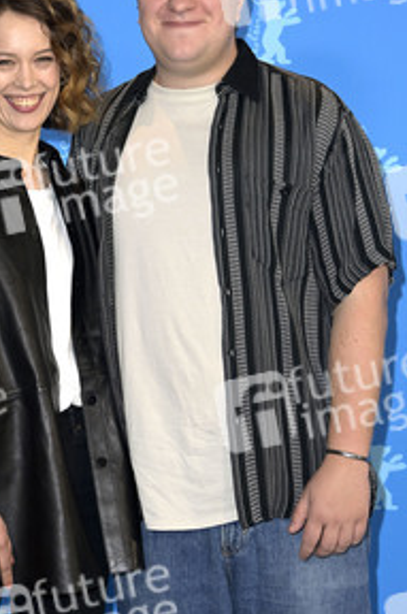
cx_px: 130
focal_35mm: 114
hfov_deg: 12.0
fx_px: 1940
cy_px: 296
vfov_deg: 18.0
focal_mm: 82
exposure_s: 1/250
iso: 1000
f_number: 5.6
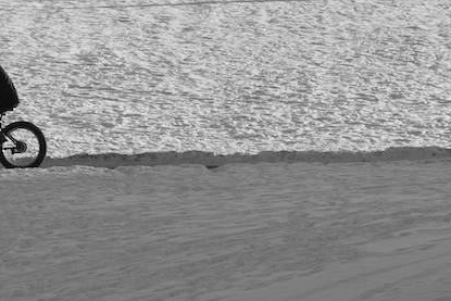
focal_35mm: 810
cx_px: -42
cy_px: -56
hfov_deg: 2.5
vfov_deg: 1.7
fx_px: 10145
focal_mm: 175
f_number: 8
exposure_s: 1/1000
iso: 200
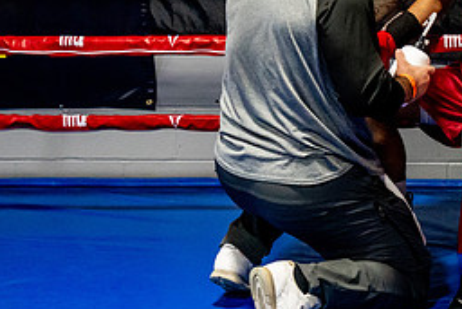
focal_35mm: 118
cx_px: 518
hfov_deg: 16.8
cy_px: 32
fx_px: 1515
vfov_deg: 11.6
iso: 5000
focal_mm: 35
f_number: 2.8
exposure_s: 1/800
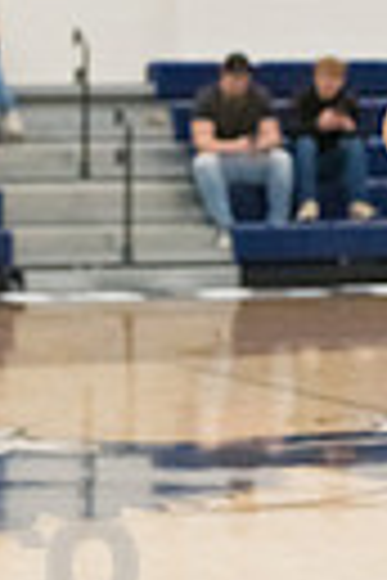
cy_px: 126
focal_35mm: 332
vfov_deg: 6.2
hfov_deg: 4.1
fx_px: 5353
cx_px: 526
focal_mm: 95
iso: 8000
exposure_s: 1/1600
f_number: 4.5
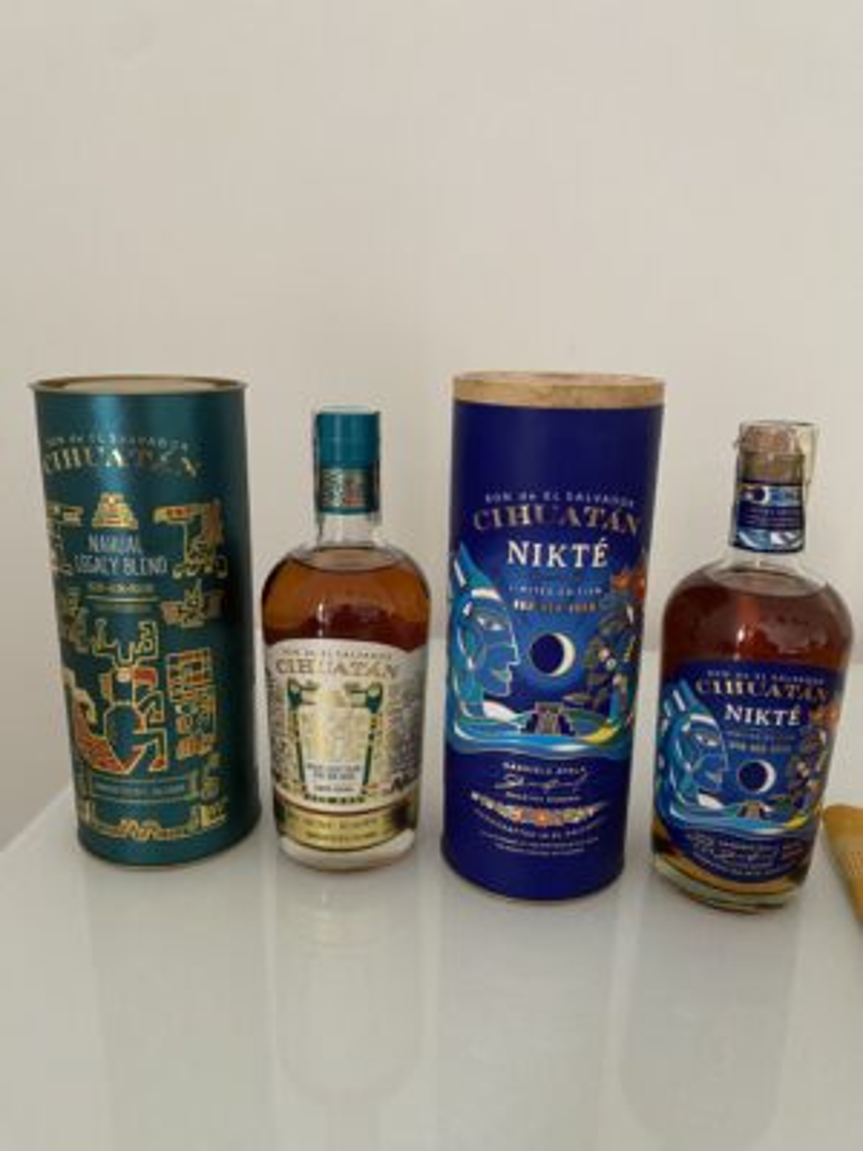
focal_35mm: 26
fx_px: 864
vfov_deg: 67.3
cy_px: 576
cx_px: 432
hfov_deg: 53.1
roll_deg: -1.0
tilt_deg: -16.5
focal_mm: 4.25
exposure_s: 1/33
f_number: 1.8
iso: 640
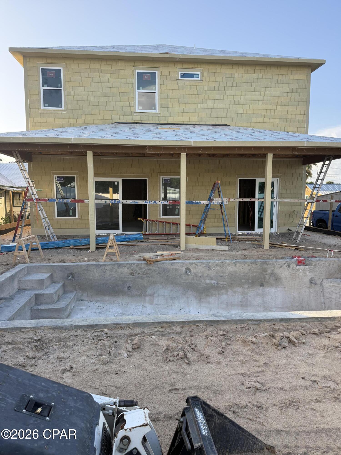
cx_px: 170
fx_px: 315
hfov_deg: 56.8
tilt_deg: -5.0
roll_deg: +0.1
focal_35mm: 24
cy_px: 228
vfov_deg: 71.6
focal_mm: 6.76
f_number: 1.78
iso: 100
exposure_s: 1/1060
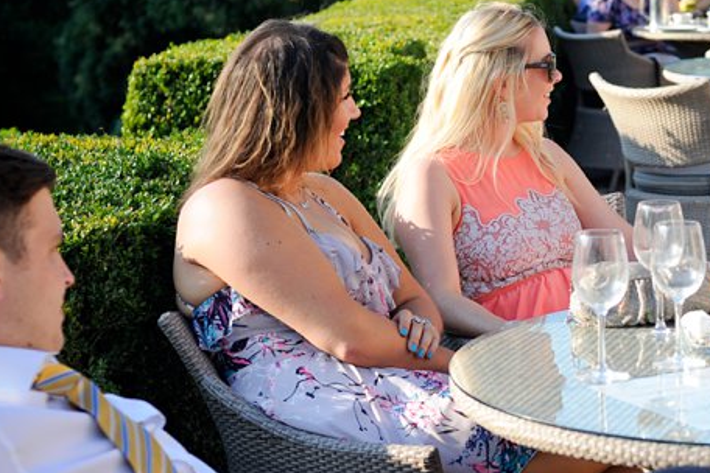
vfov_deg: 13.3
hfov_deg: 19.5
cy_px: 241
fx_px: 2031
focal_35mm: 103
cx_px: 615
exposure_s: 1/500
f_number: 4.5
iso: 250
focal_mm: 50
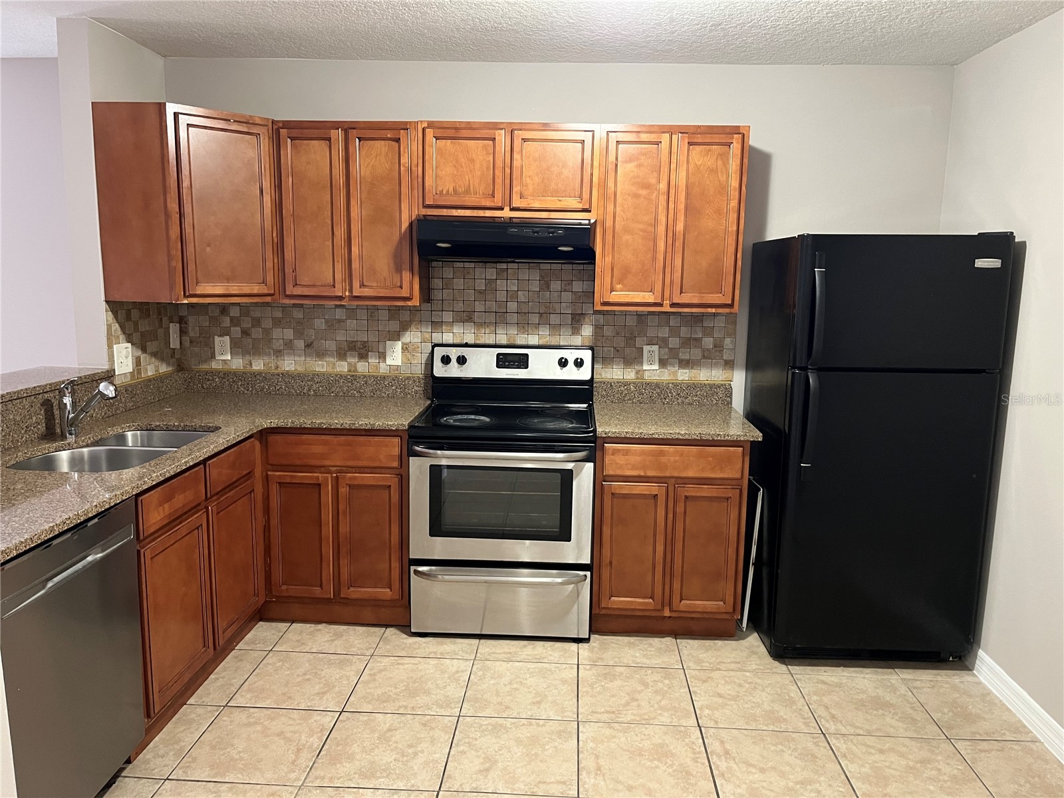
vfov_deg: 53.1
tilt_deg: -9.6
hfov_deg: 67.3
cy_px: 399
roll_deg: -1.1
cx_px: 532
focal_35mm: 26
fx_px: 799
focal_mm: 5.1
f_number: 1.6
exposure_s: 1/40
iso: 400
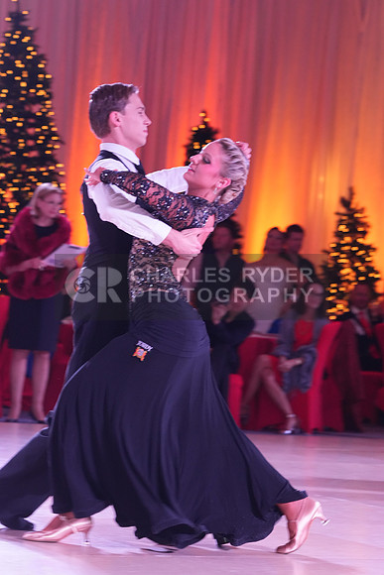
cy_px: 288
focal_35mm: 140
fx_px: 2238
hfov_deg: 9.8
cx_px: 192
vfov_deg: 14.7
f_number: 5.6
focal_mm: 140
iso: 3200
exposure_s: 1/200
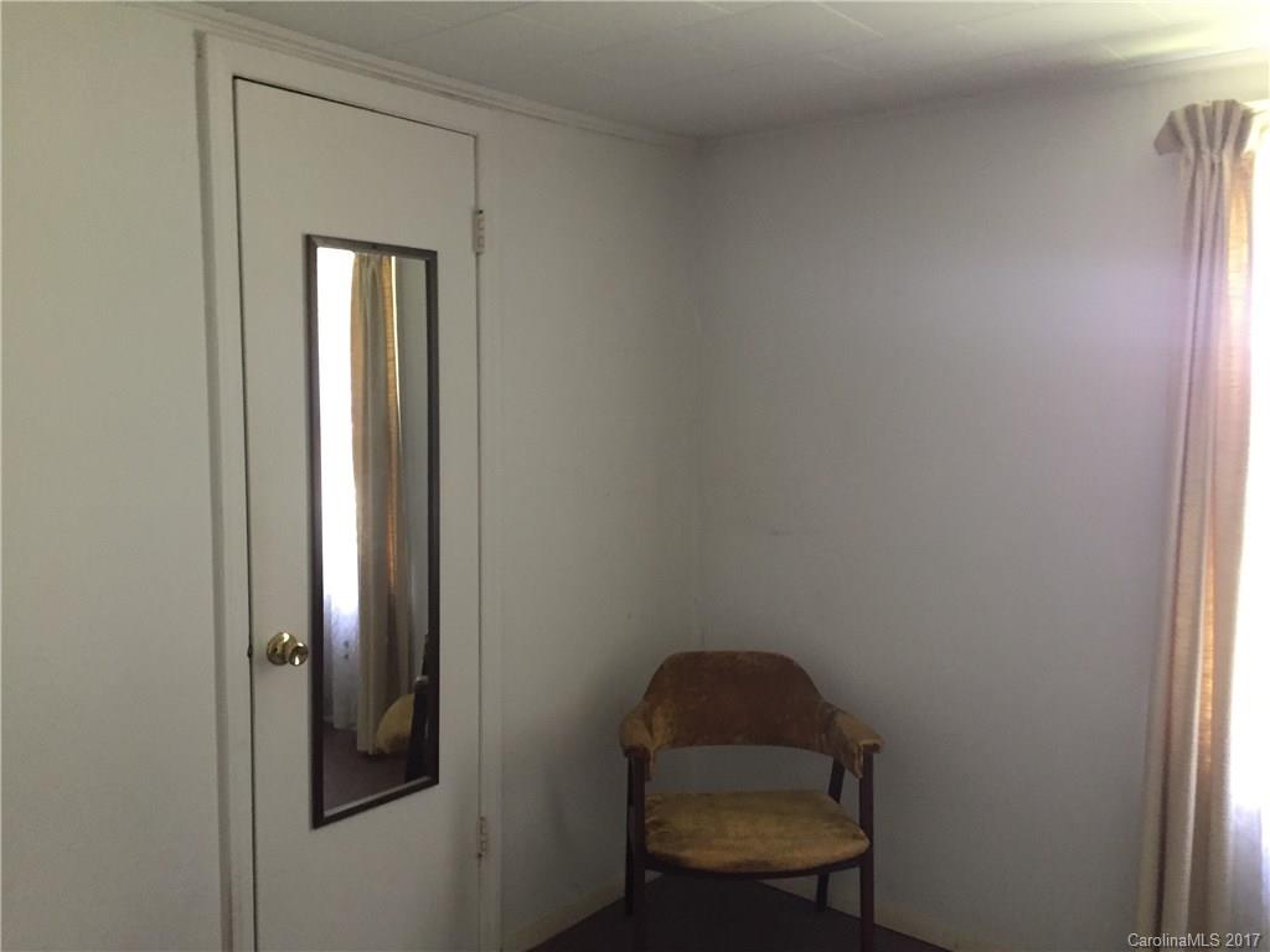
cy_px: 476
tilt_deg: -5.0
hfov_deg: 61.7
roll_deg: -1.1
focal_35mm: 29
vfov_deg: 48.2
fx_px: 1064
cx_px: 635
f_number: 2.2
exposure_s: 1/24
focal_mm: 4.15
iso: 250
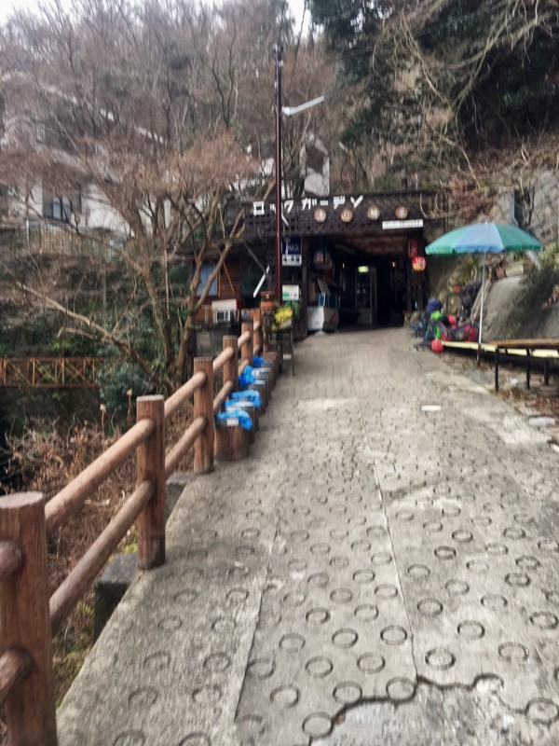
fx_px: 624
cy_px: 373
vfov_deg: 61.7
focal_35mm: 29
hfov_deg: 48.2
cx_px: 280
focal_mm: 4.15
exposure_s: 1/120
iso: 32
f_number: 2.2
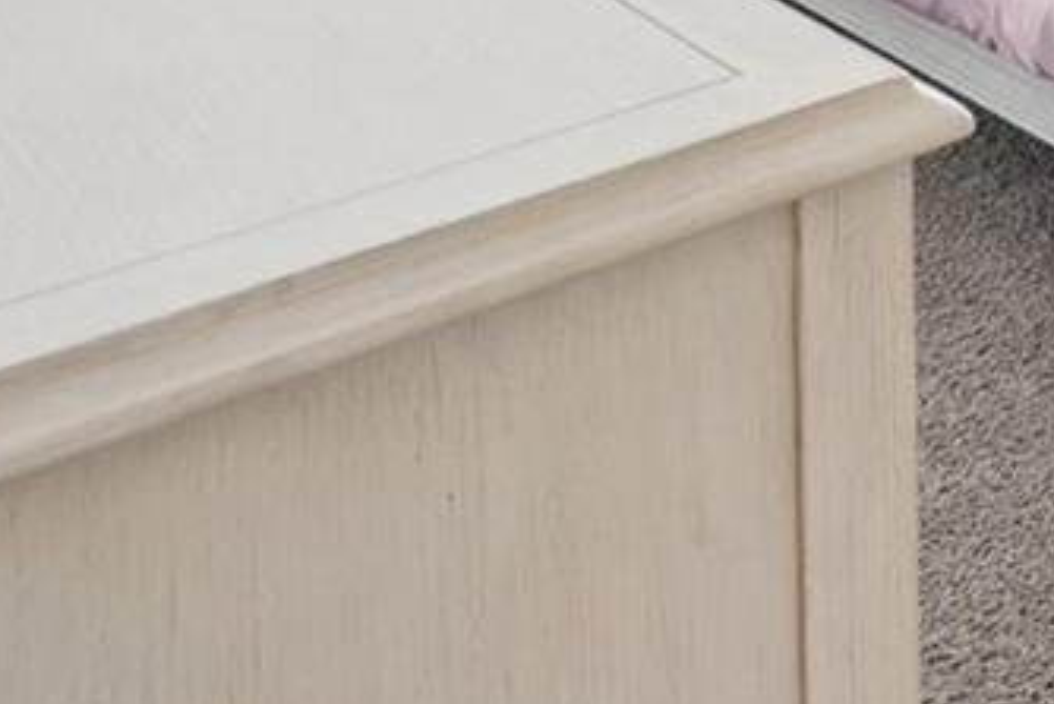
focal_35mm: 67
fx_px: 1962
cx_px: 1625
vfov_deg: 15.6
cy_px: -755
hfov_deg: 23.4
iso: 200
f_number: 8
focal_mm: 14
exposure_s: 1/6
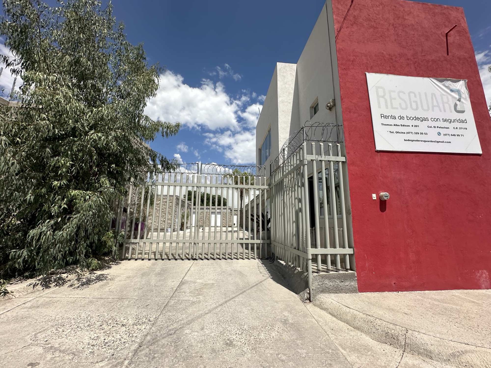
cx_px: 246
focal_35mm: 14
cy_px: 184
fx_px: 199
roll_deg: -0.7
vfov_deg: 85.7
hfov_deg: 102.1
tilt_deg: +10.8
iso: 50
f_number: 2.2
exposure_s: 1/3731
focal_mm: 2.22
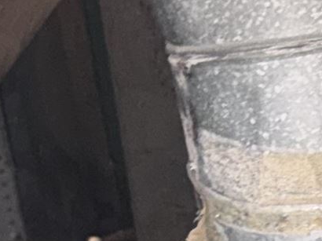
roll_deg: +0.5
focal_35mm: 180
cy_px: 389
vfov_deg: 8.0
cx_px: 611
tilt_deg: -32.2
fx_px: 1673
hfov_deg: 10.3
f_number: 1.78
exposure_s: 1/4
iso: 125
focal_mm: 6.76
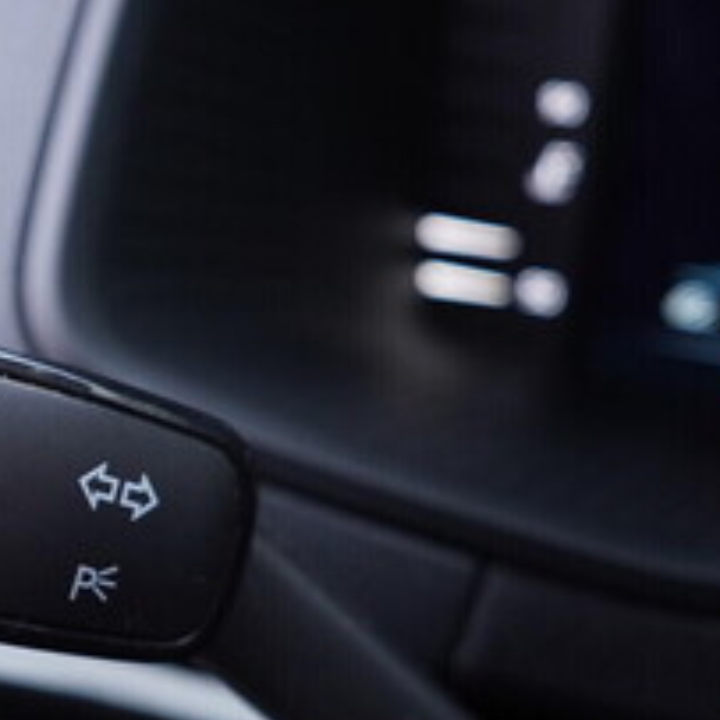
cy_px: 481
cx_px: -11
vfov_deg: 20.8
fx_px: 1953
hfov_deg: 20.2
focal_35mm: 83
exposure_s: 1/40
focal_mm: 24
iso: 320
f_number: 2.8
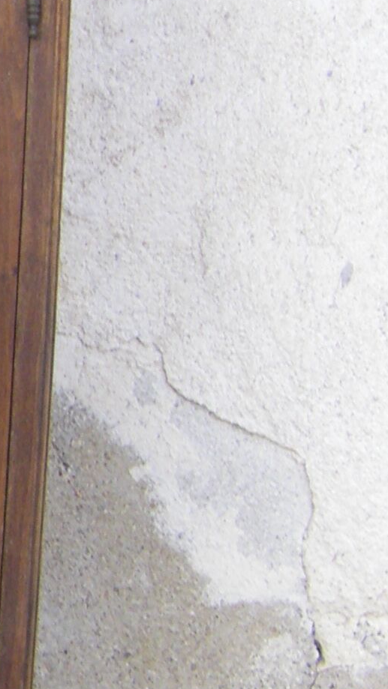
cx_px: -375
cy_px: 313
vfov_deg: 14.6
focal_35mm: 147
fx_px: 2688
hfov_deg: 7.9
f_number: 3.5
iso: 125
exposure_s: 1/50
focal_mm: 6.3
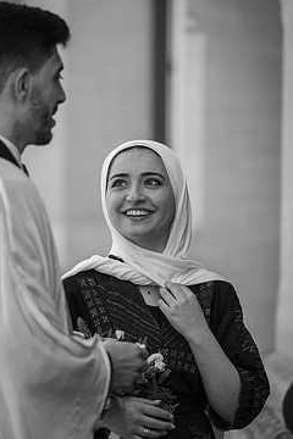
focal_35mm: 231
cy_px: 228
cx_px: 120
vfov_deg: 8.9
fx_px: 2820
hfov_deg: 5.9
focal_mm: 185
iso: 100
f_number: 2.8
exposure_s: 1/800
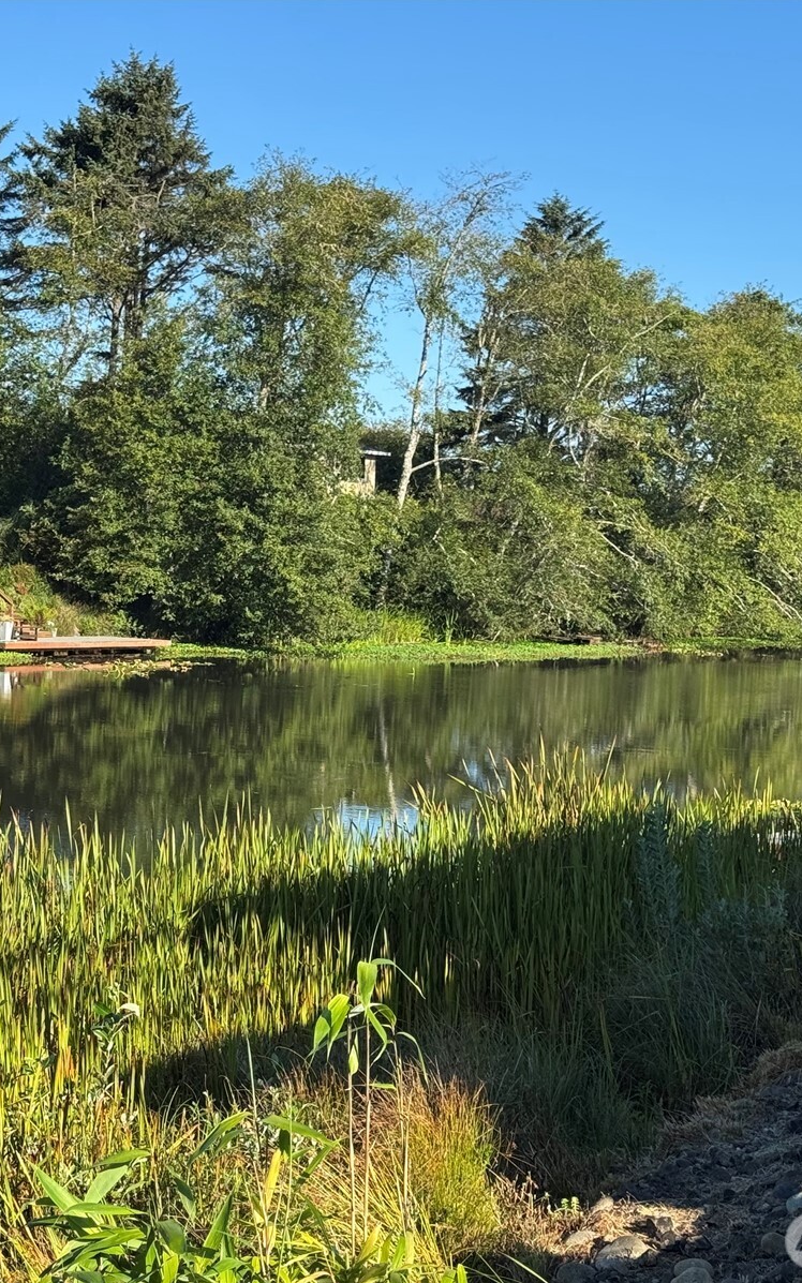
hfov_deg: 19.0
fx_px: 2378
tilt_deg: -3.3
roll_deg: -1.6
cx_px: 206
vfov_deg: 30.2
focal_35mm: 68
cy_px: 641
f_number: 1.78
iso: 64
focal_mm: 6.76
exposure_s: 1/1984
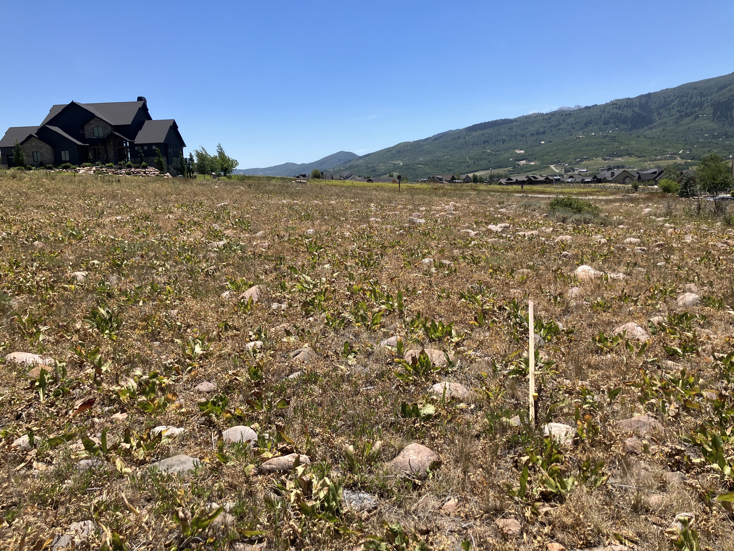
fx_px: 594
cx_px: 367
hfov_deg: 63.4
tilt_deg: -8.7
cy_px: 276
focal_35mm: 28
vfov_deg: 49.7
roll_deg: +4.8
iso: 32
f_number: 1.8
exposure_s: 1/1869
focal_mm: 3.99
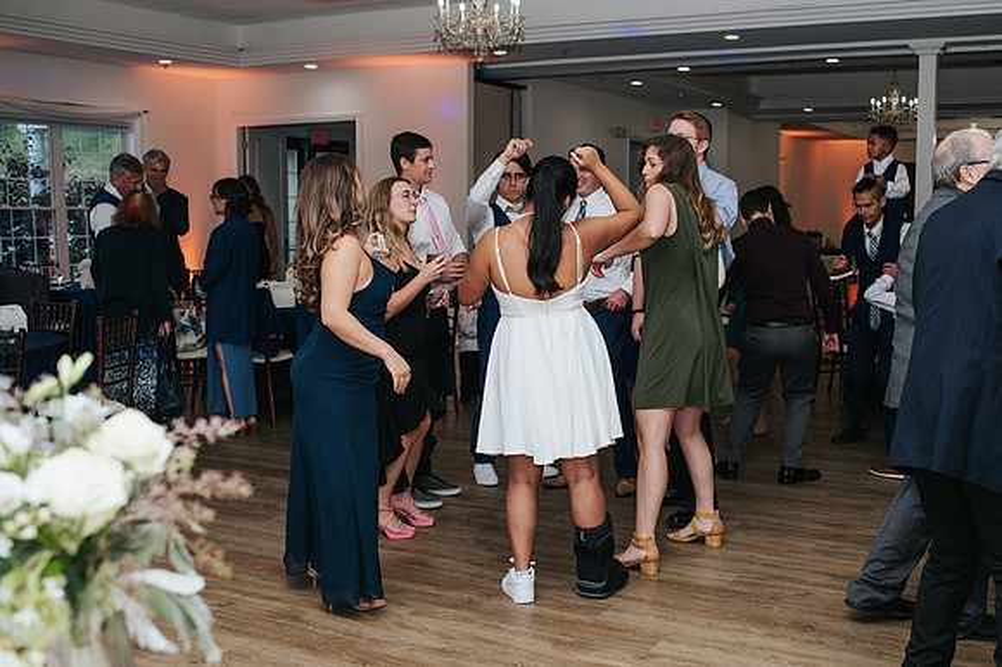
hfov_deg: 47.7
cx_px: 575
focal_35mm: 41
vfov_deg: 32.9
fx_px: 1130
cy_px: 363
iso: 800
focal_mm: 35
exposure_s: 1/200
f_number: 3.2
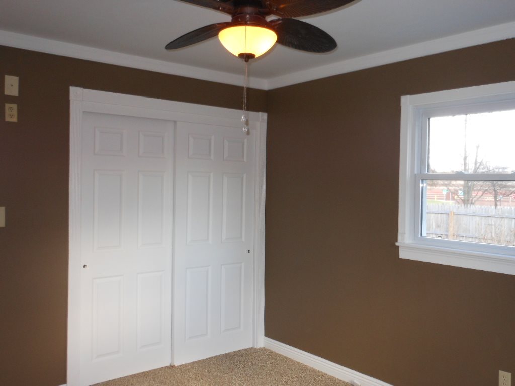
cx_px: 258
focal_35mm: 33
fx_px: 491
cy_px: 193
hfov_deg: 55.4
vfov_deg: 42.9
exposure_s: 1/25
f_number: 4
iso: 200
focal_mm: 5.9
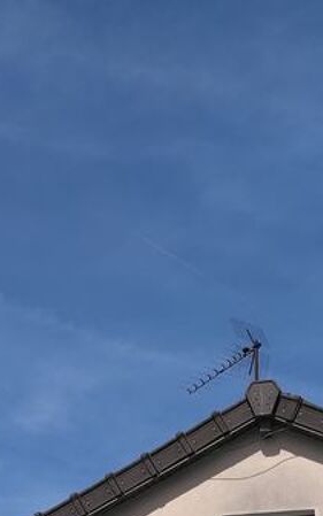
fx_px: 1196
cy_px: 654
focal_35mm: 85
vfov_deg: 22.1
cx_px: 237
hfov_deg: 15.3
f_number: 1.8
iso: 100
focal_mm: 4.05
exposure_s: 1/860
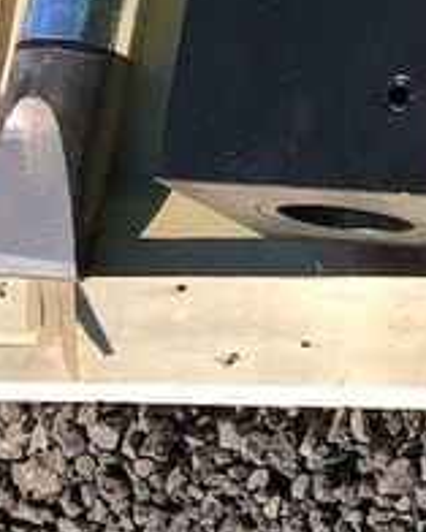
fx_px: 2252
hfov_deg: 10.5
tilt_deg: -51.8
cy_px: -543
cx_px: 583
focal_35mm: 143
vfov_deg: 12.0
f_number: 1.8
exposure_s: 1/1230
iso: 20
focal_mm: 3.99
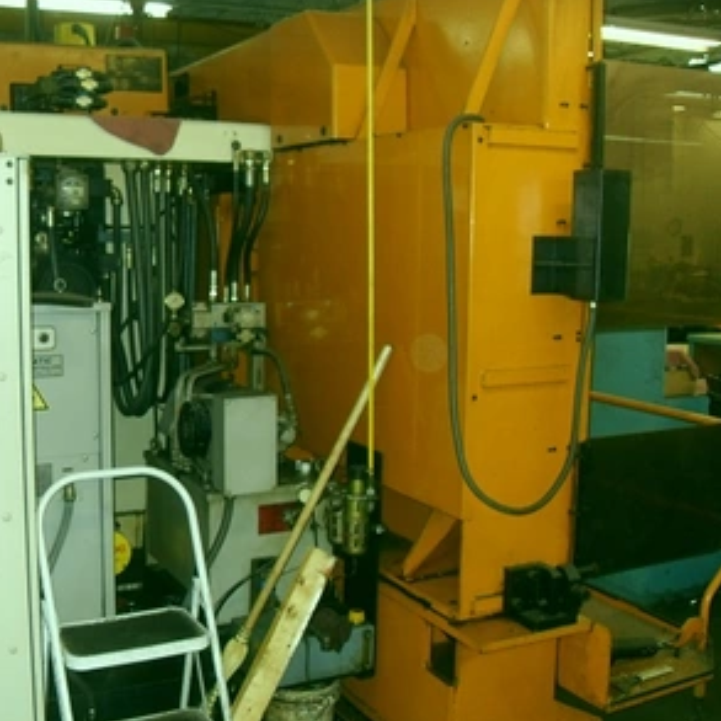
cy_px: 357
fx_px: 966
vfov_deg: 40.9
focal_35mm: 41
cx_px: 231
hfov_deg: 40.3
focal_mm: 6.3
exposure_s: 1/45
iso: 160
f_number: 2.8
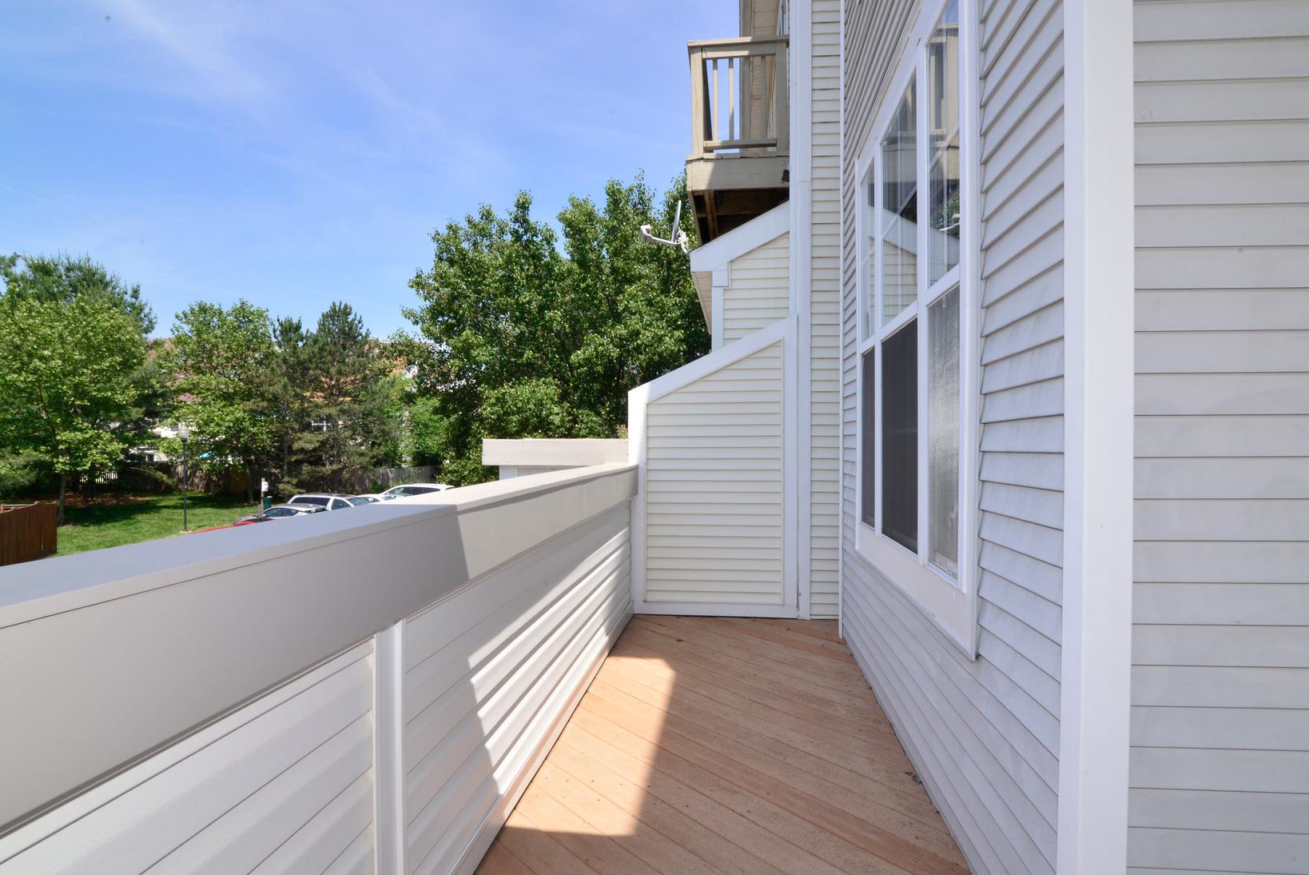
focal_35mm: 20
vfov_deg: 62.0
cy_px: 445
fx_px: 728
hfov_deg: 83.9
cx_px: 646
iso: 800
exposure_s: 1/200
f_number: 22
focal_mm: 16
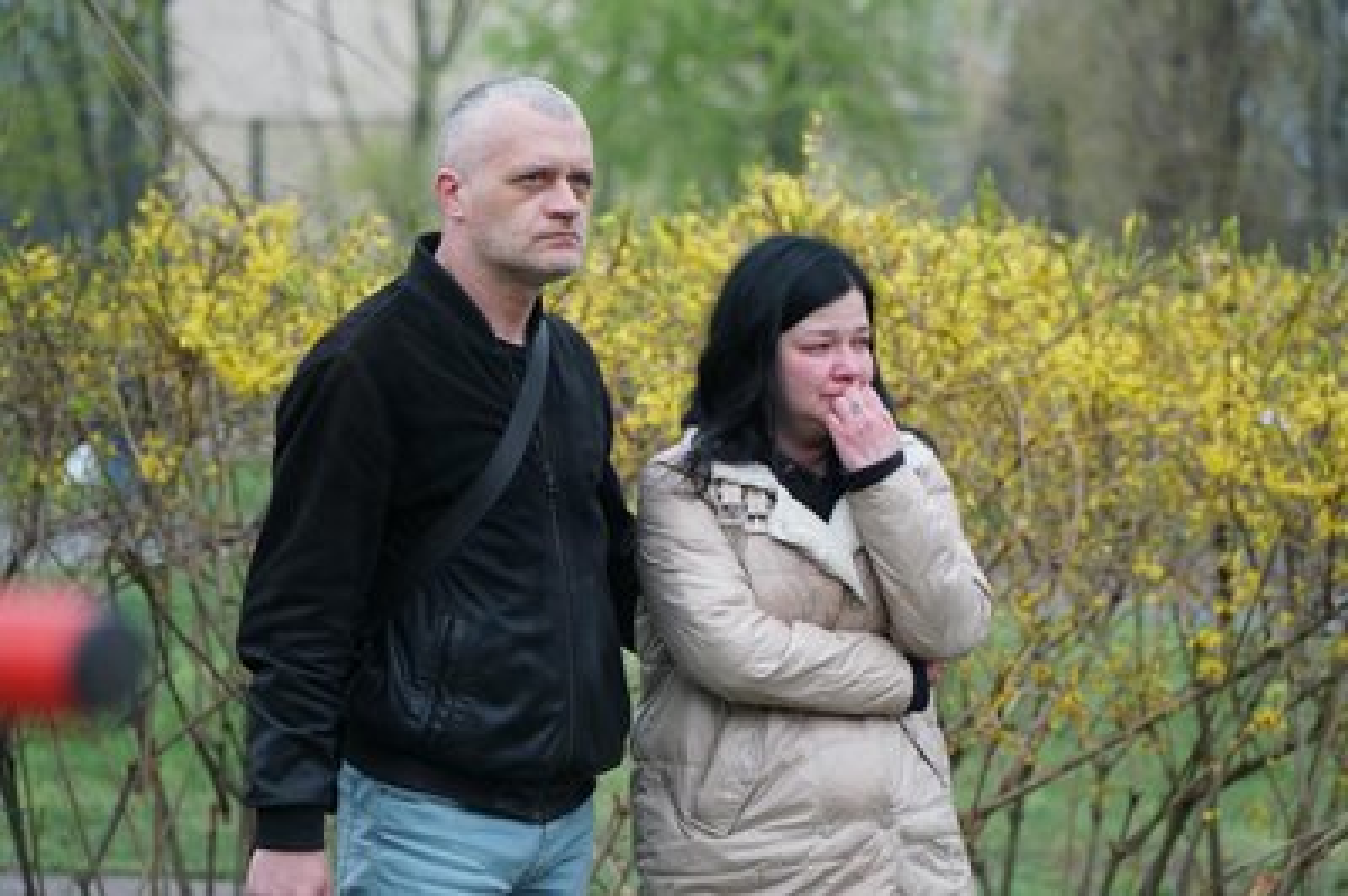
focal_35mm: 158
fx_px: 5893
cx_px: 674
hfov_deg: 13.1
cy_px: 448
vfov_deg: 8.7
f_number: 4
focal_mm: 105
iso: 500
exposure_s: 1/320
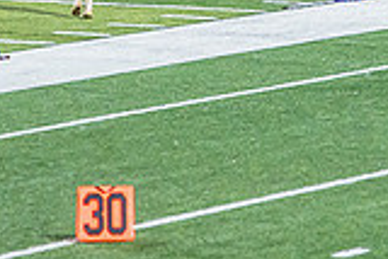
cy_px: -99
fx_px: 4682
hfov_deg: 4.7
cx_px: 327
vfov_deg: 3.2
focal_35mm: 434
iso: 2000
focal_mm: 120
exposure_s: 1/200
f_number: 4
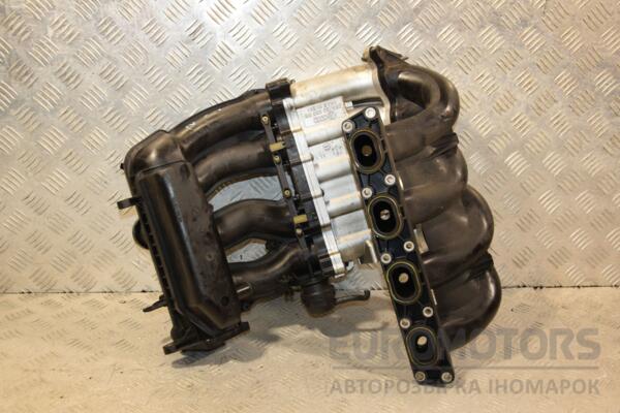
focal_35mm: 45
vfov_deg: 29.9
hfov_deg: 43.6
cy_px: 206
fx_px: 775
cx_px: 310
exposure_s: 1/160
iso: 800
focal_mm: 30
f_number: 5
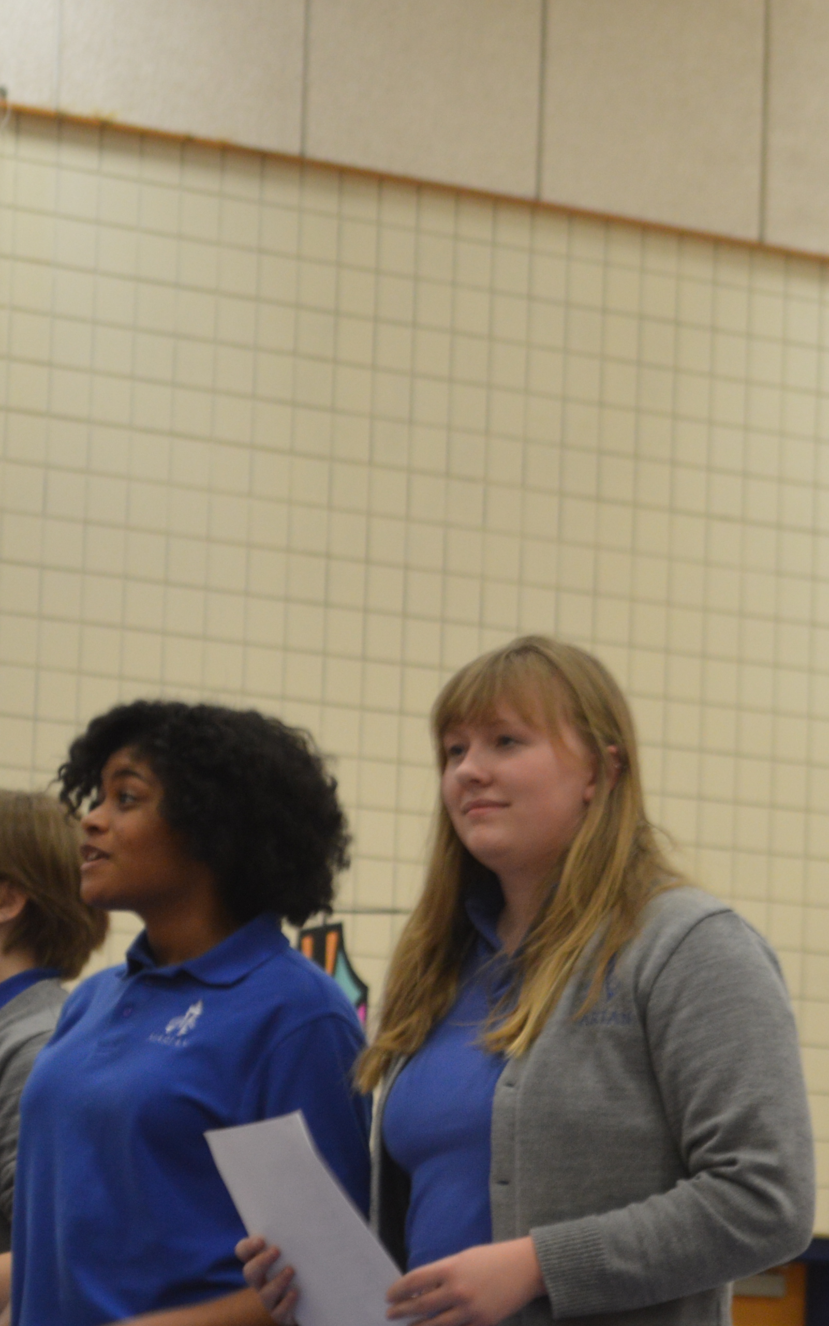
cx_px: 781
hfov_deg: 6.6
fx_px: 7128
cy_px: 756
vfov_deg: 10.6
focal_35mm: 197
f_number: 5.6
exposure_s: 1/25
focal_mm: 55
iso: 400
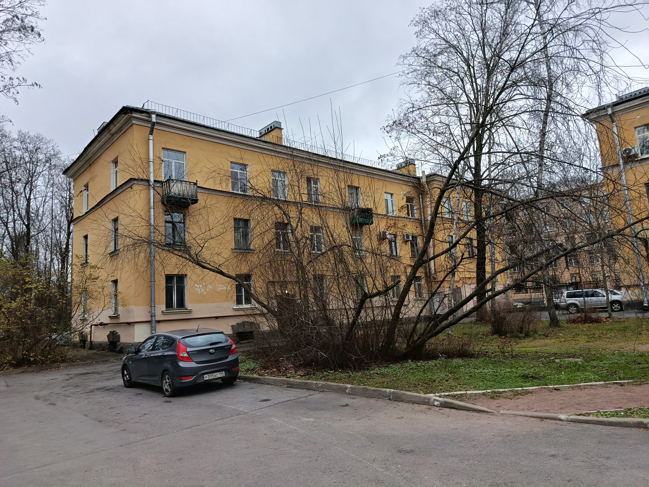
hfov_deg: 71.6
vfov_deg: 56.8
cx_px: 324
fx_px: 450
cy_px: 244
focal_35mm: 24
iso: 143
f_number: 1.7
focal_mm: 5.24
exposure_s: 1/100
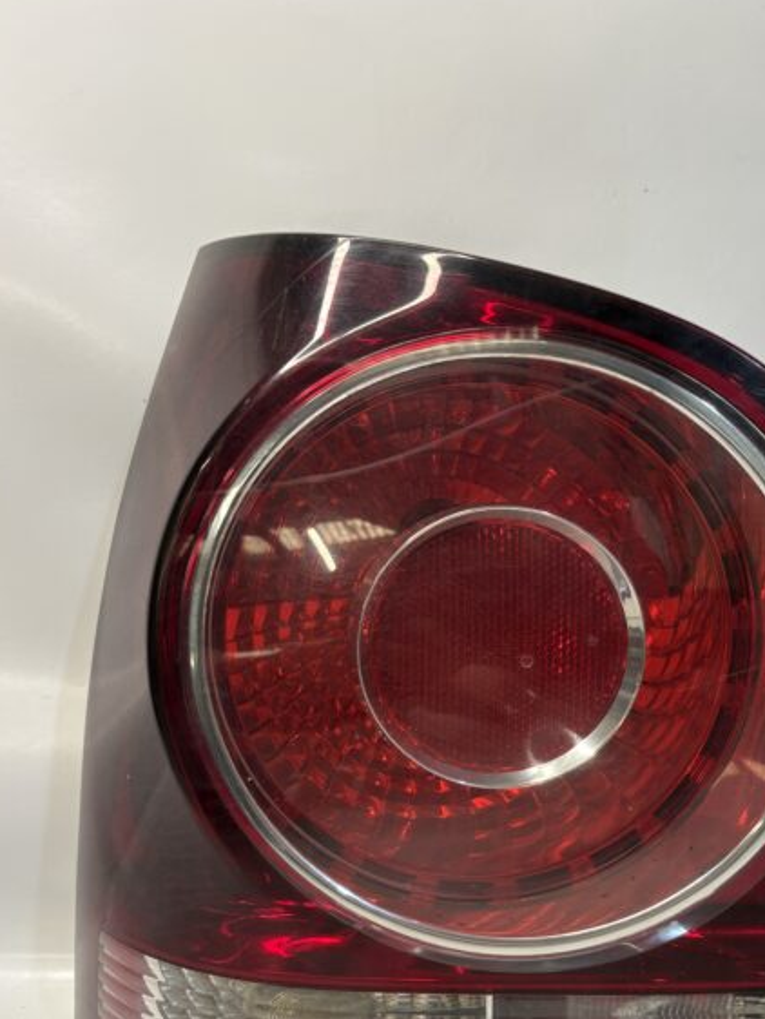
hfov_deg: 38.3
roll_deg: +0.4
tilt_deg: -12.6
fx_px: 1089
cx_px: 497
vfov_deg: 49.3
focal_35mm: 37
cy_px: 673
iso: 100
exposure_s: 1/50
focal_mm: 5.96
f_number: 1.6
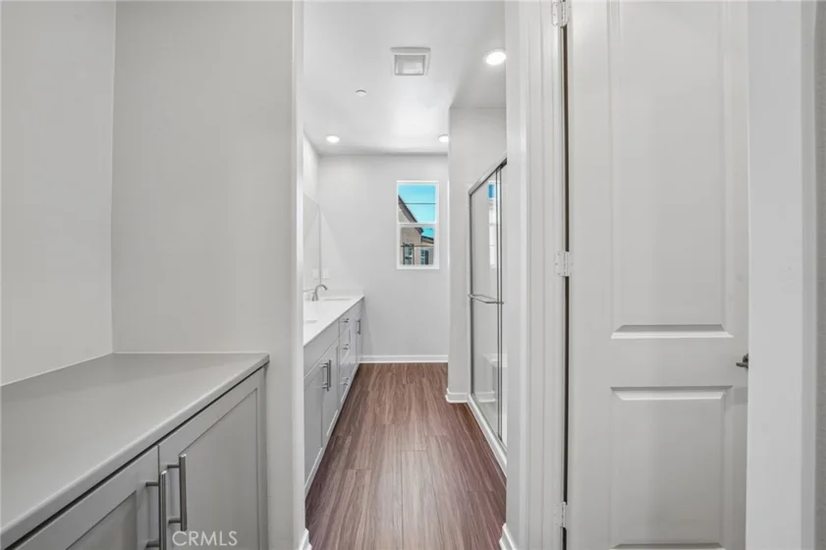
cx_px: 413
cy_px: 275
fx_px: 298
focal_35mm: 13
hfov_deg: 108.3
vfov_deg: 85.4
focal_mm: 13
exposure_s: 1/20
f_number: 9
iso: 400
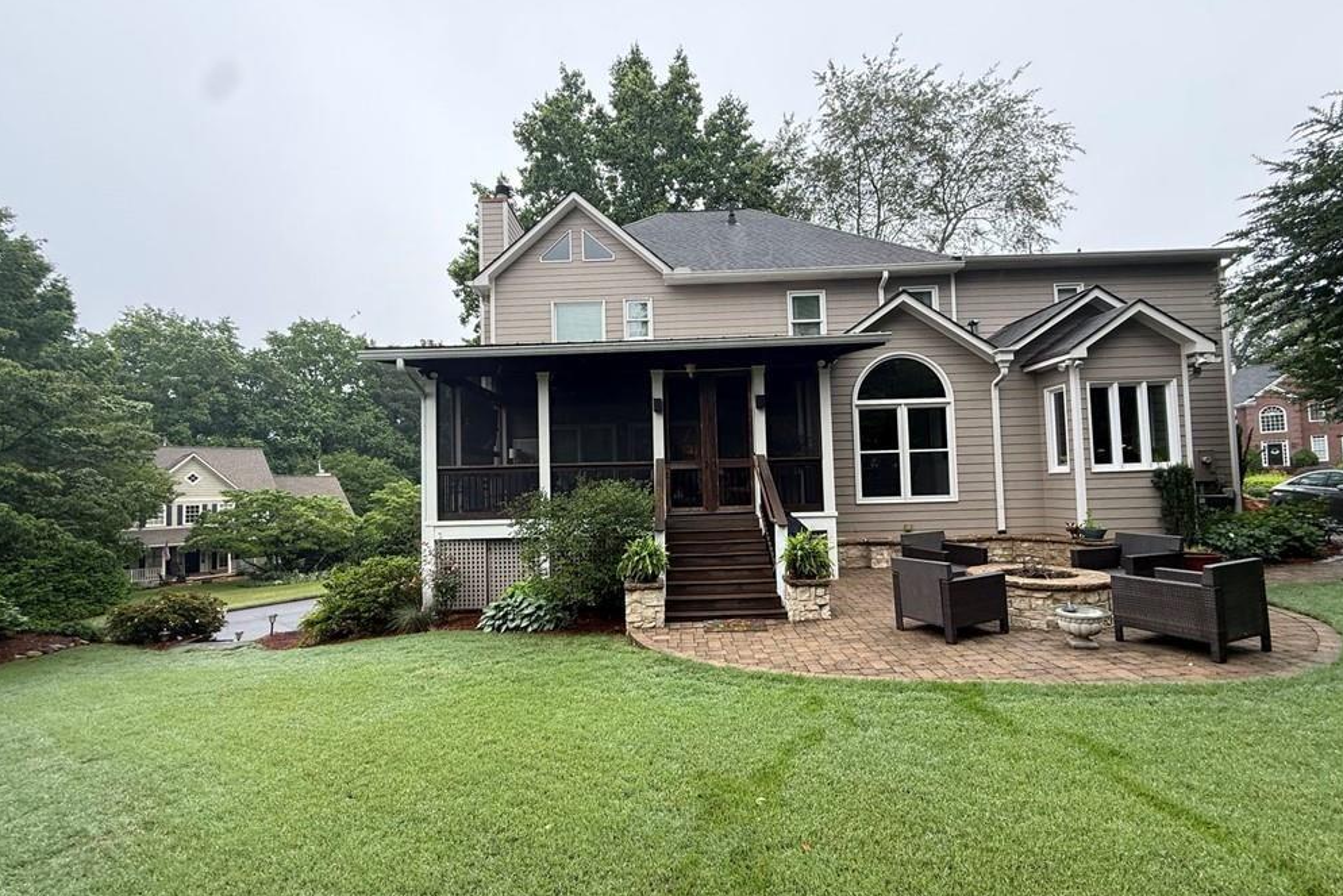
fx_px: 560
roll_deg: +1.9
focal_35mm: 15
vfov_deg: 77.3
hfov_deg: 100.4
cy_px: 468
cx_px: 665
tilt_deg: +2.8
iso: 64
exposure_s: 1/169
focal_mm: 2.22
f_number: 2.2
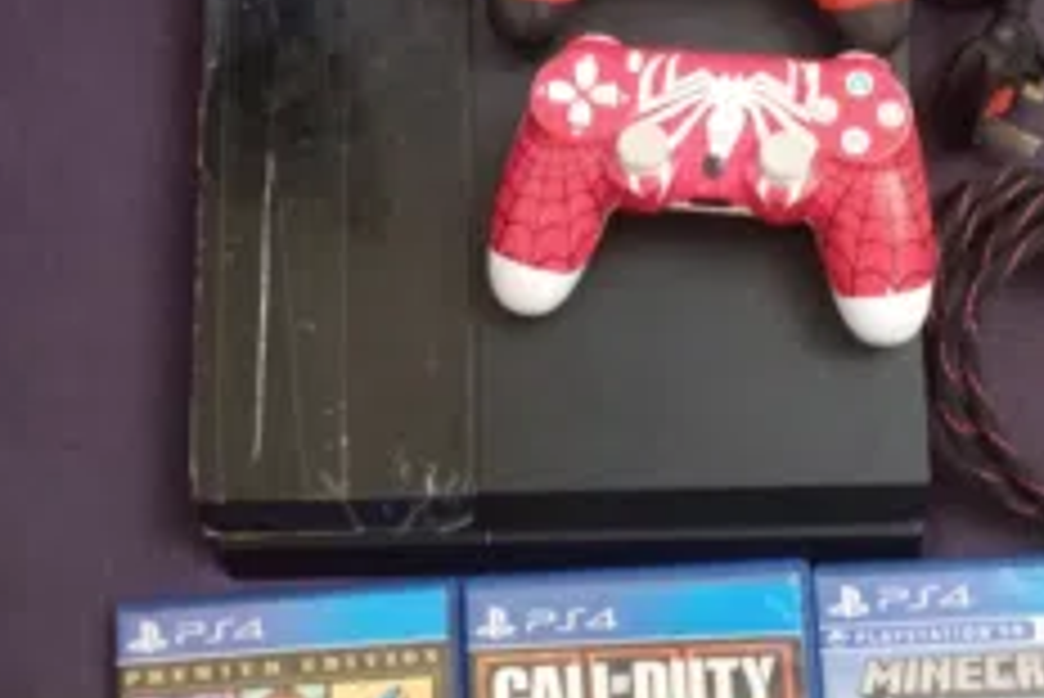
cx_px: 648
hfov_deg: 39.3
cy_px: 248
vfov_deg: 26.9
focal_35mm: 50
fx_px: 1451
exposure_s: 1/20
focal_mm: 4.27
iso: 1756
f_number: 1.8
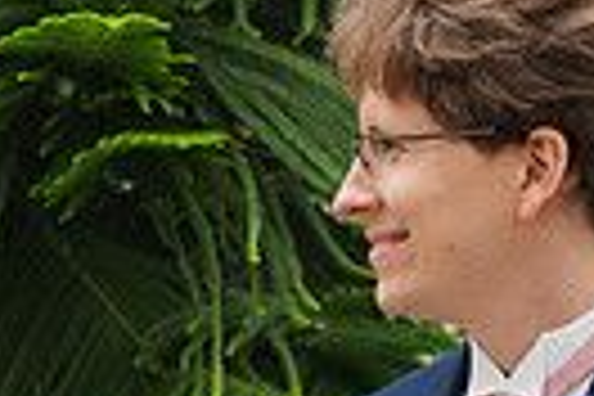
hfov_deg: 12.8
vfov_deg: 8.7
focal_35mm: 154
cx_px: -220
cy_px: 608
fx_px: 2541
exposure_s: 1/320
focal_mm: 35
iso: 360
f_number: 3.2
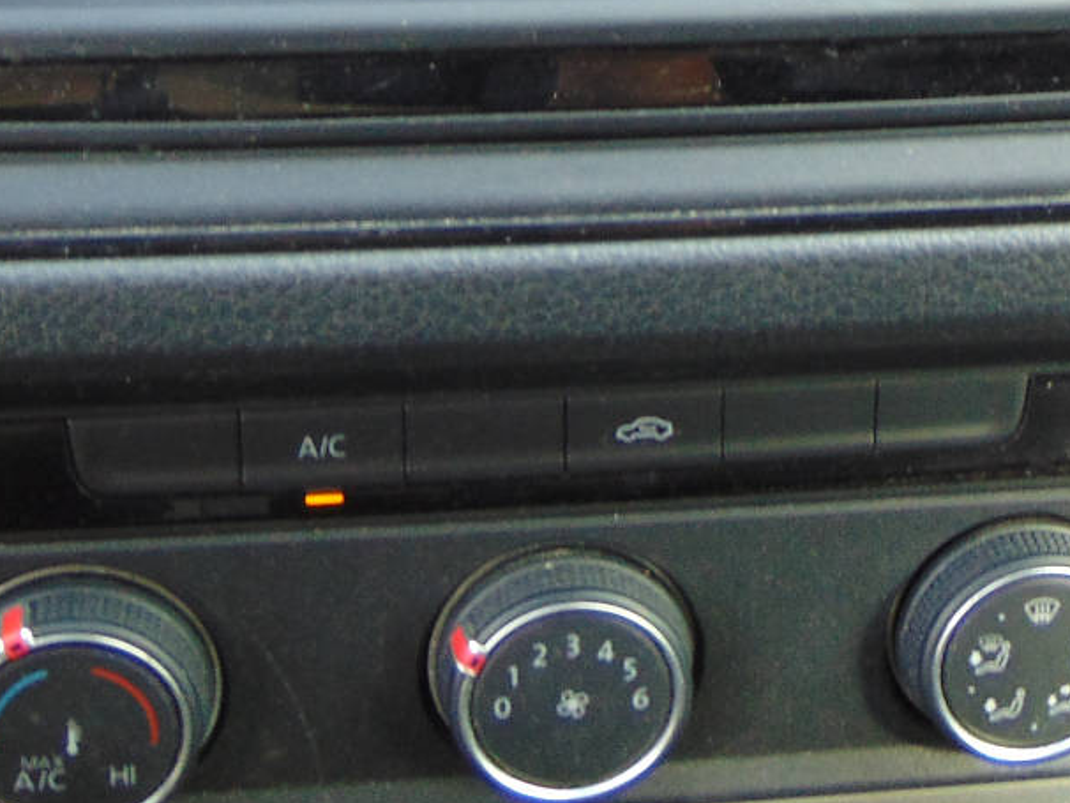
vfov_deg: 21.6
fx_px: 2041
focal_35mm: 66
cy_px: 34
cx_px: 655
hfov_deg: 29.3
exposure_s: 1/60
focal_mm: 4.5
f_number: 3
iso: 80
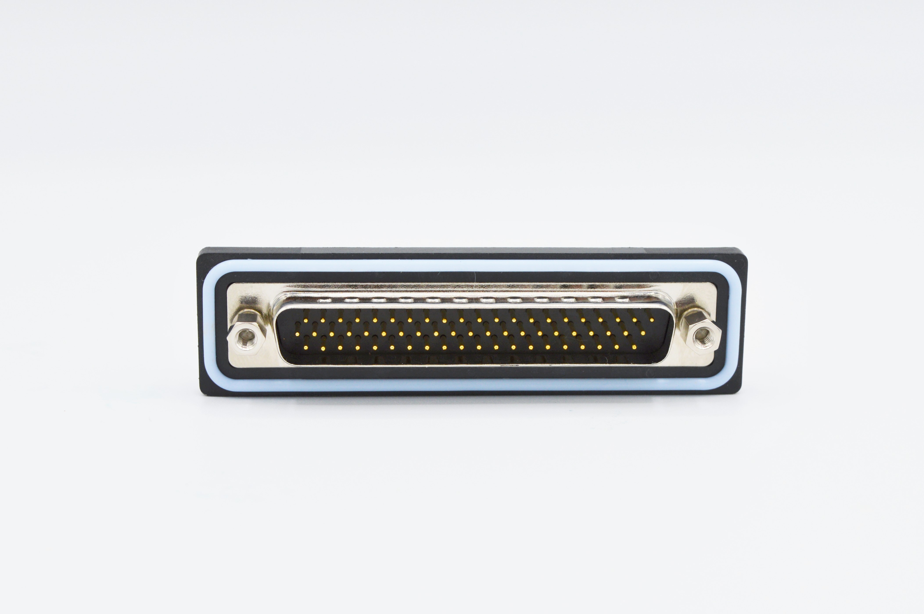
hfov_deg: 37.9
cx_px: 462
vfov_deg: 25.7
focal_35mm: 52
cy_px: 307
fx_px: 1346
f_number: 8
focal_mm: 35
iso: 100
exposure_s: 1/250
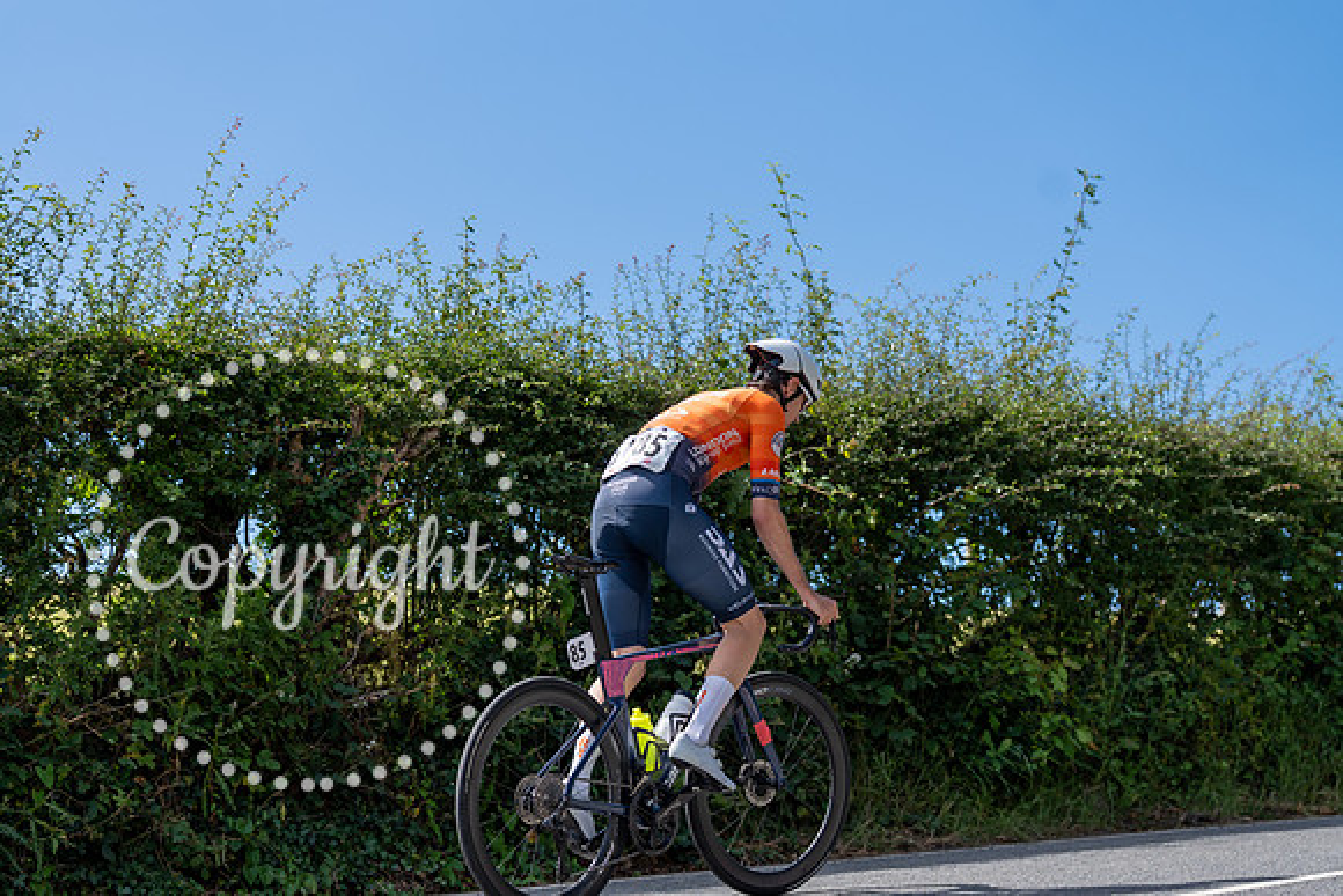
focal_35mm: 70
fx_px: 2612
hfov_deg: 28.8
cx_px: 672
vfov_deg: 19.5
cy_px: 448
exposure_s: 1/1600
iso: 100
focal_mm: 70
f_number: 3.5
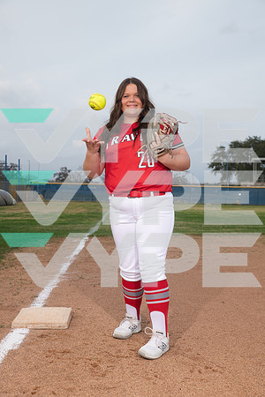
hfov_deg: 29.2
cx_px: 132
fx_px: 508
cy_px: 198
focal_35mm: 46
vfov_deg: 42.7
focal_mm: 46
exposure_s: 1/400
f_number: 6.3
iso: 200
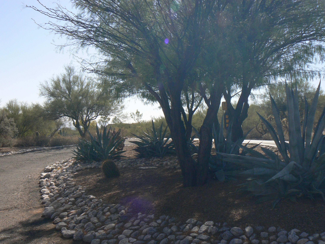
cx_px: 162
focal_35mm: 36
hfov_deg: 51.4
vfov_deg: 39.7
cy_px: 122
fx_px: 338
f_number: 7.1
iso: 80
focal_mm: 6
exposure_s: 1/400
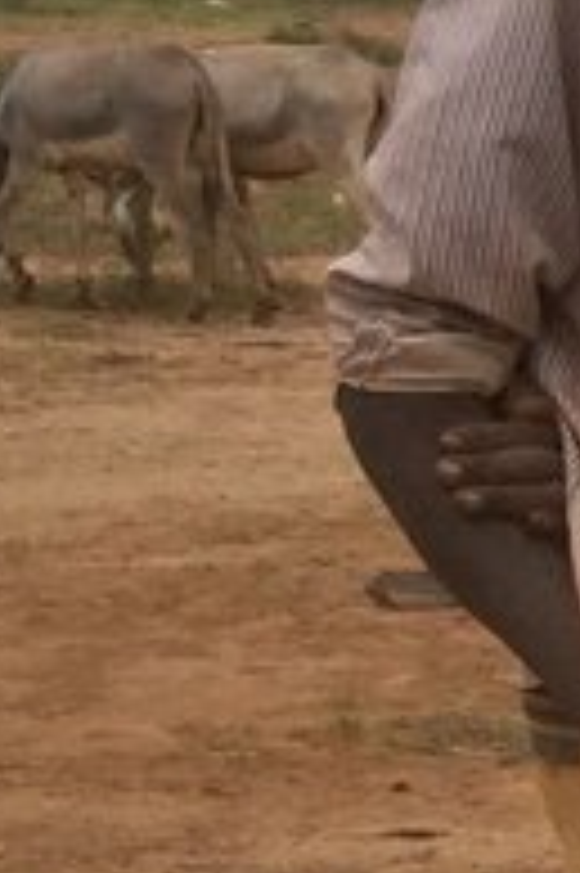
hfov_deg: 6.5
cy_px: 709
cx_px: 2055
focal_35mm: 181
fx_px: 4382
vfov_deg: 11.3
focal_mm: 3.3
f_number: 2.4
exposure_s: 1/784
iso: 32
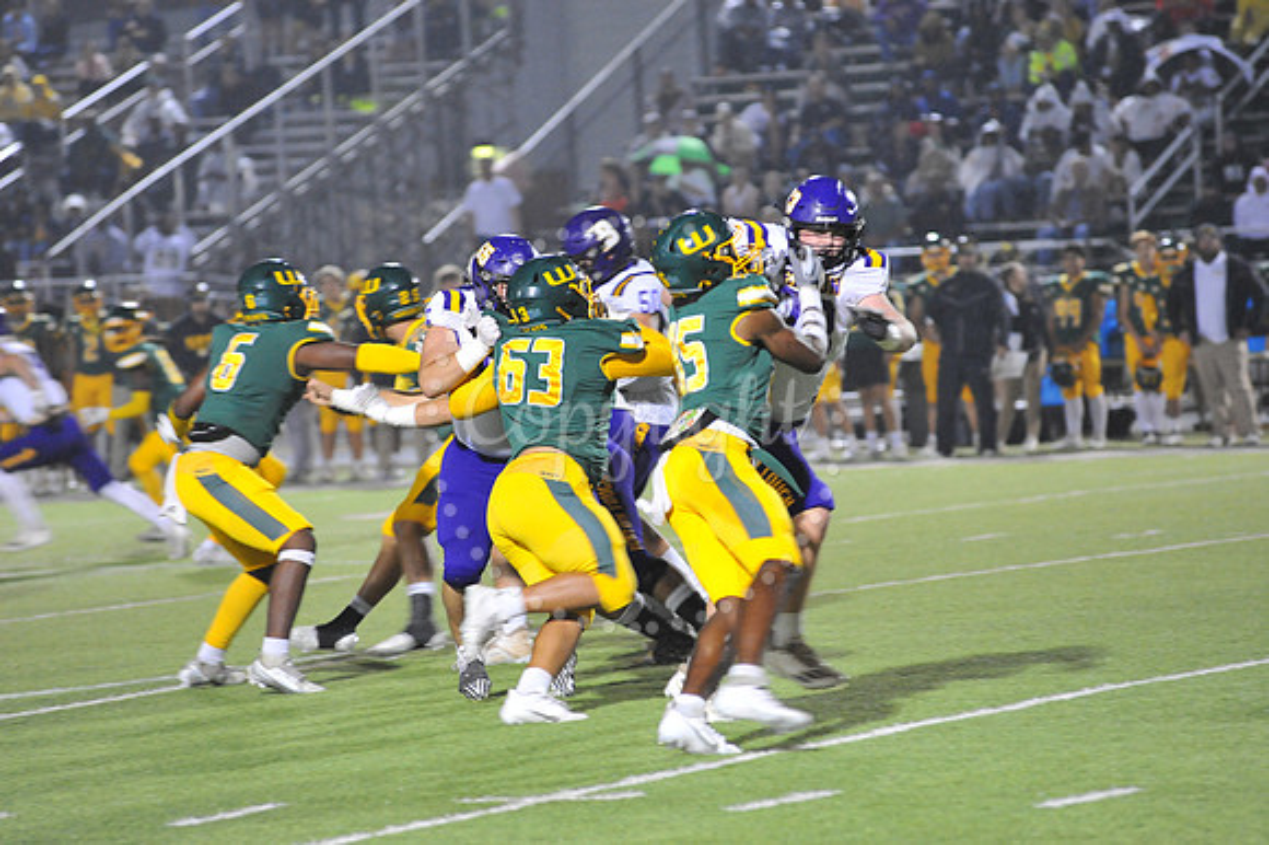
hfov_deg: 10.3
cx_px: 634
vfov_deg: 6.9
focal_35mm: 200
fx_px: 7046
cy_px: 422
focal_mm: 200
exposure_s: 1/160
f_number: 4
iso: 4000
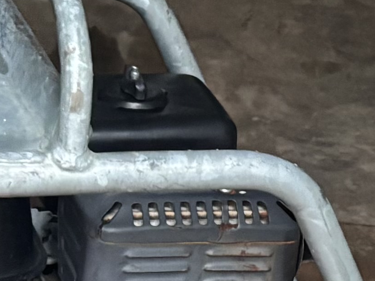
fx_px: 1960
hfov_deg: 10.7
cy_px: 290
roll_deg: -10.1
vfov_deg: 8.2
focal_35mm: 181
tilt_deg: -27.3
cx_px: 459
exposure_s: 1/40
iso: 640
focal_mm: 5.96
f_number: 1.6
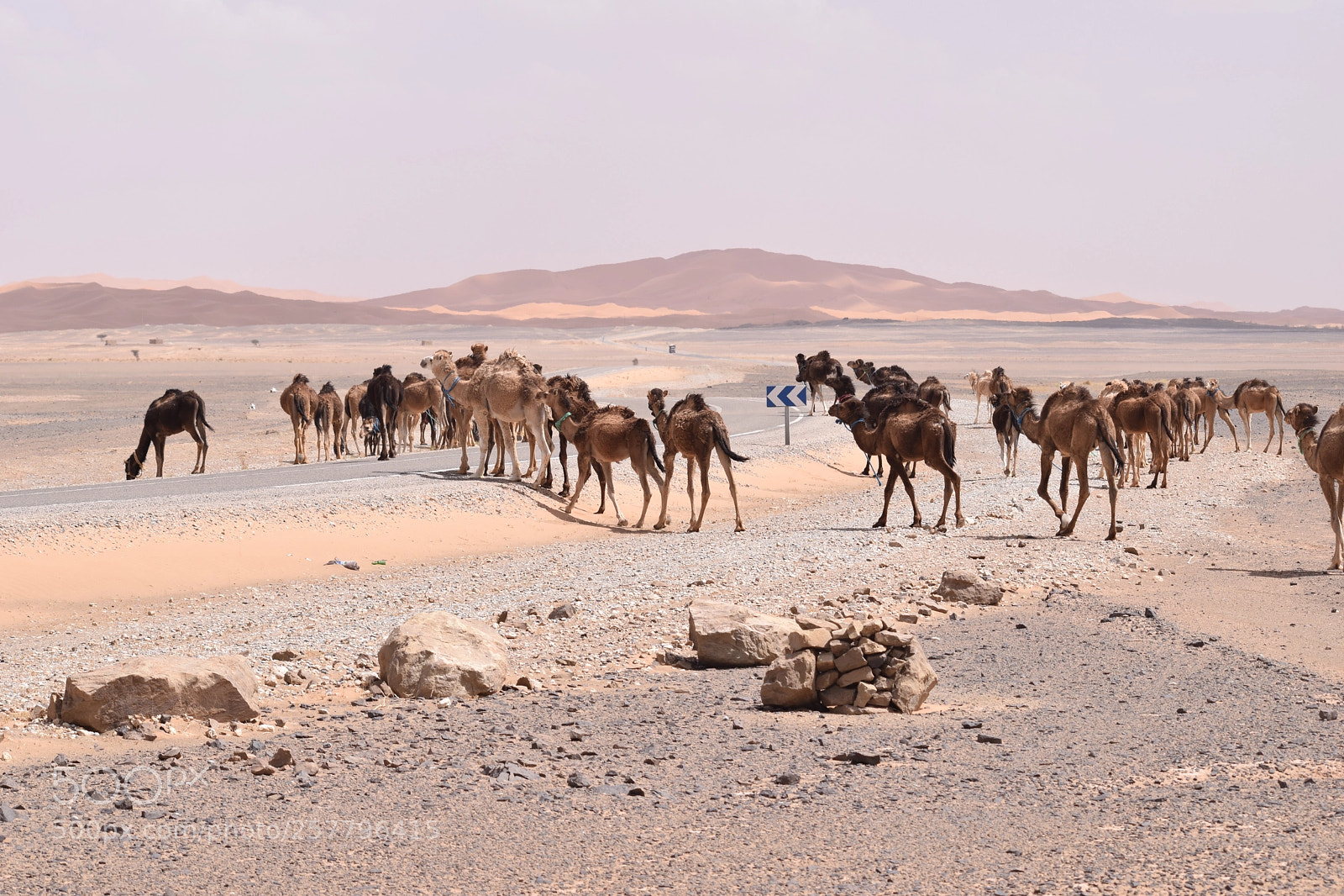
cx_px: 672
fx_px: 3919
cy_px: 448
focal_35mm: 105
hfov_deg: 19.5
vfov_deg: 13.0
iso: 100
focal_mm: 70
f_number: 9
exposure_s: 1/320
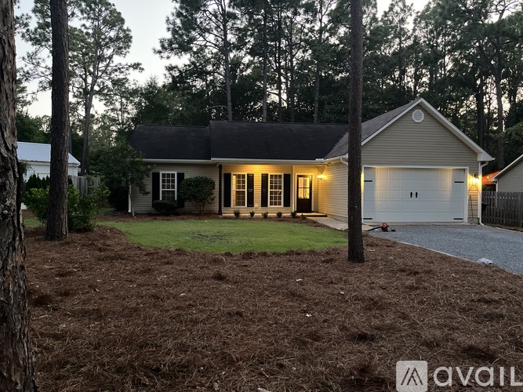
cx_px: 262
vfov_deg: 53.0
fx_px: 393
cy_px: 196
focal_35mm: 26
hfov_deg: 67.3
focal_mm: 5.1
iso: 640
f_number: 1.6
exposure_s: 1/30
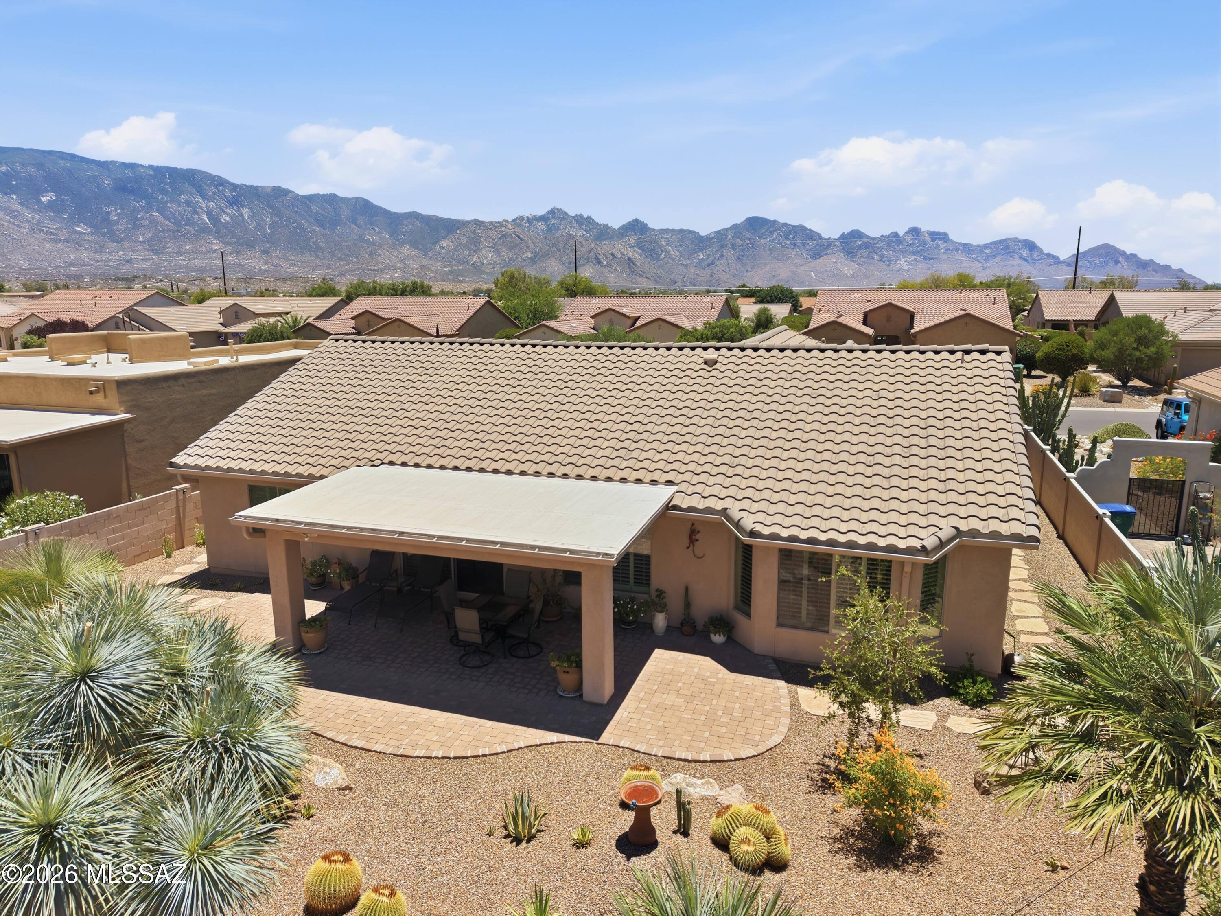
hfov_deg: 71.6
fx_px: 847
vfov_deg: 56.8
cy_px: 458
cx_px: 610
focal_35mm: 24
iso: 250
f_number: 1.8
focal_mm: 8.7
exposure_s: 1/6000
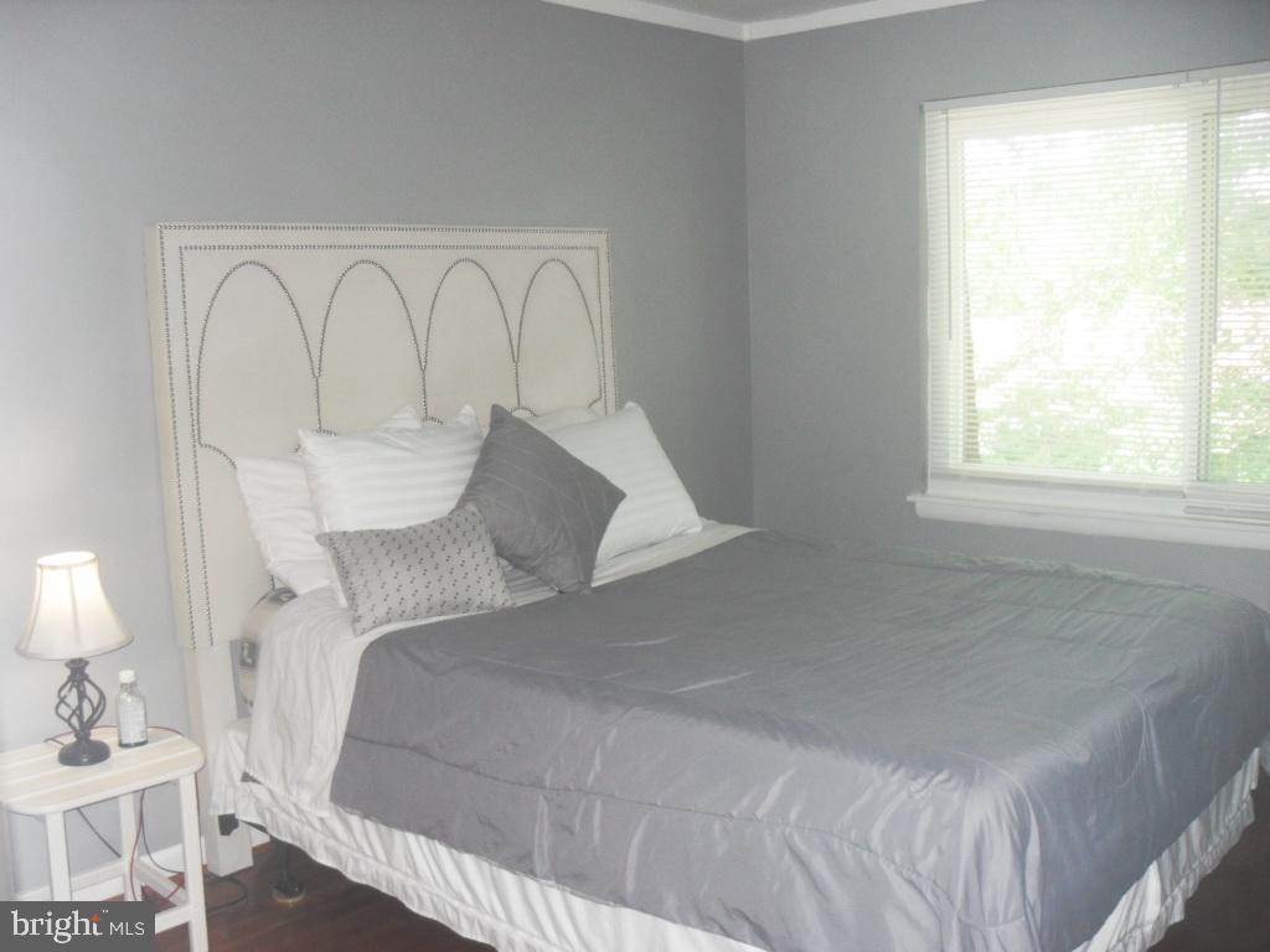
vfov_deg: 40.7
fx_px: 1284
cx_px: 635
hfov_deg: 52.6
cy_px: 476
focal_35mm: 35
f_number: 2.8
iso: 200
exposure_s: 1/45
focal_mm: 6.2
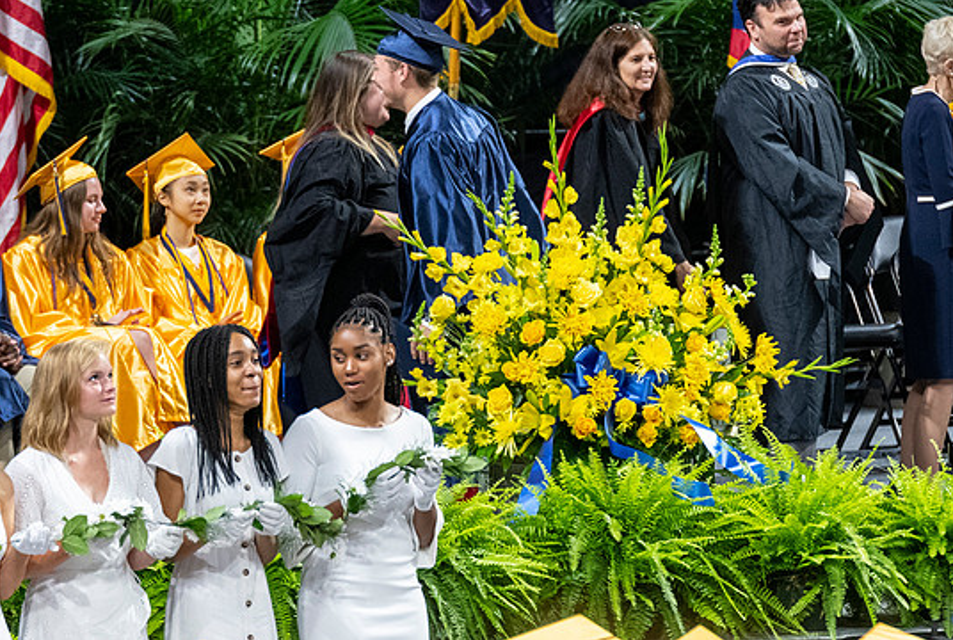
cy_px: 303
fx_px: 11594
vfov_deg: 3.2
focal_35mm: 437
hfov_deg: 4.7
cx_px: 427
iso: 2000
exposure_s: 1/200
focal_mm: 200
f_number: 4
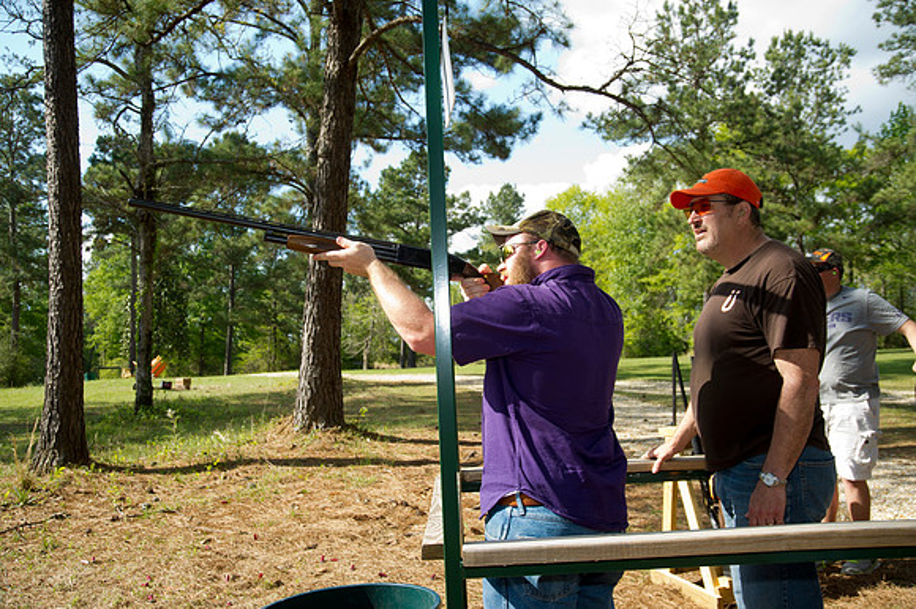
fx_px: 865
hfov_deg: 55.8
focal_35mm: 34
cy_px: 304
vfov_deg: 38.8
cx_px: 458
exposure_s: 1/125
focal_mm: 34
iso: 100
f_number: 6.3
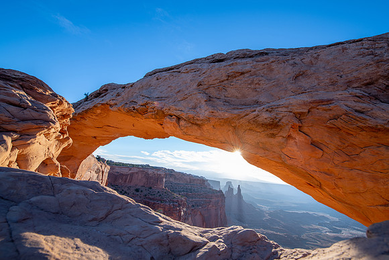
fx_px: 151
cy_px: 130
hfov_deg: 104.2
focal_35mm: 14
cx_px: 194
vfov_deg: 81.2
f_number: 10
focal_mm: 14
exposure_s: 1/30
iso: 64
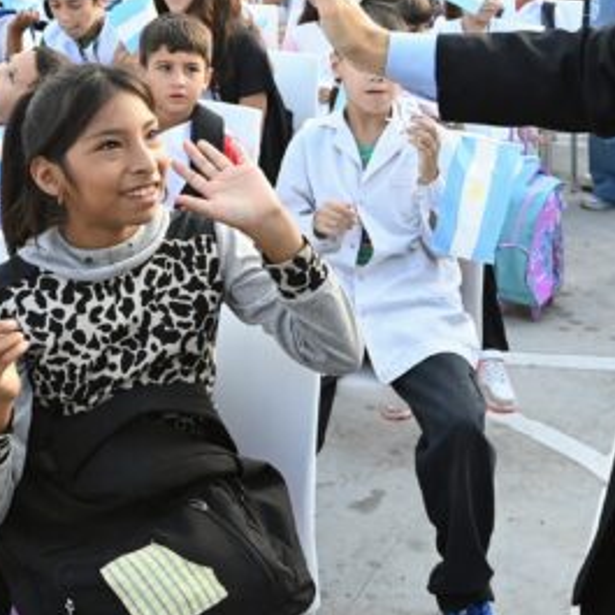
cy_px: 223
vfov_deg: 36.5
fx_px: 925
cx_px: 299
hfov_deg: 36.8
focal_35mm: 46
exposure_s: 1/1000
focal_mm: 14
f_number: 3.5
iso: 800
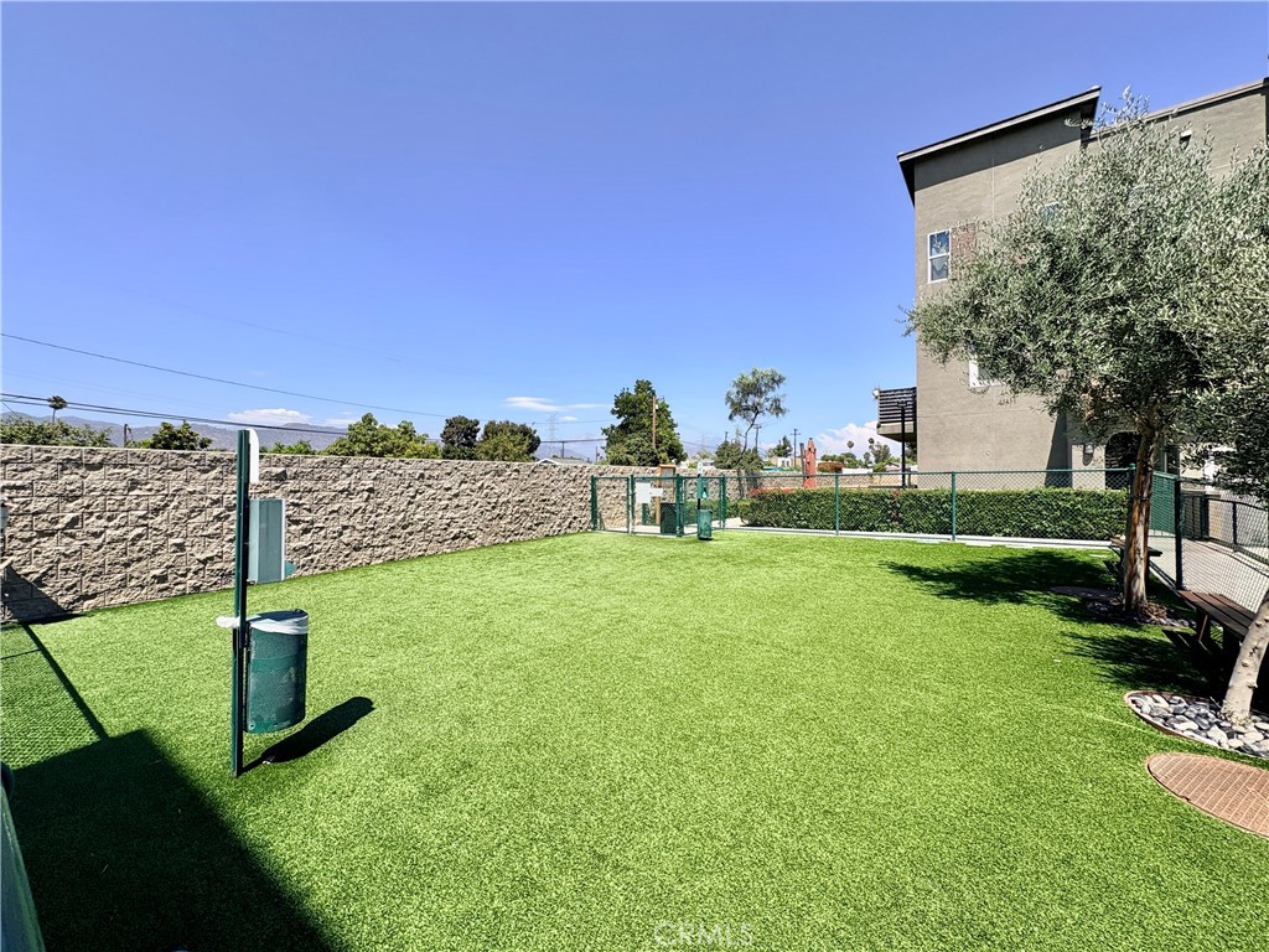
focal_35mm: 14
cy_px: 476
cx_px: 634
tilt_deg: +1.2
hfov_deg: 102.1
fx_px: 513
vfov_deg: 85.7
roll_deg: +0.5
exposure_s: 1/1927
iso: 50
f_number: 2.2
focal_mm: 2.22
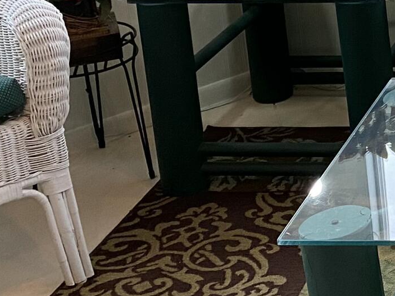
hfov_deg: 15.0
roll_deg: +0.5
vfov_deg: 12.9
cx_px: 746
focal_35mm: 111
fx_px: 1266
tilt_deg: -15.8
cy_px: -88
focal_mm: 4.25
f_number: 1.8
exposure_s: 1/60
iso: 80
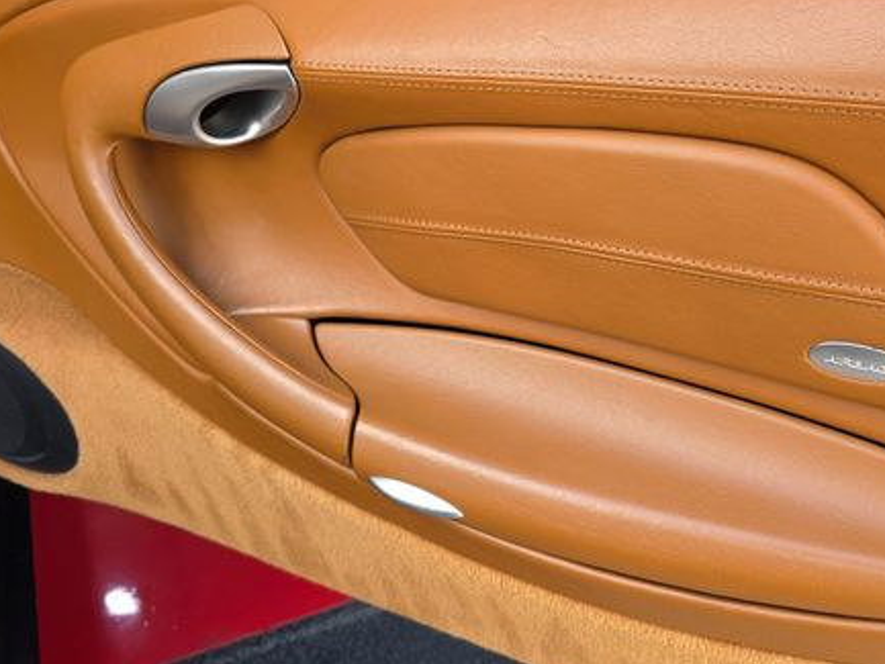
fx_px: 869
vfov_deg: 41.7
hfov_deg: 53.7
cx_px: 515
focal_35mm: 34
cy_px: 288
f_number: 1.7
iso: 40
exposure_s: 1/180
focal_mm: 6.3
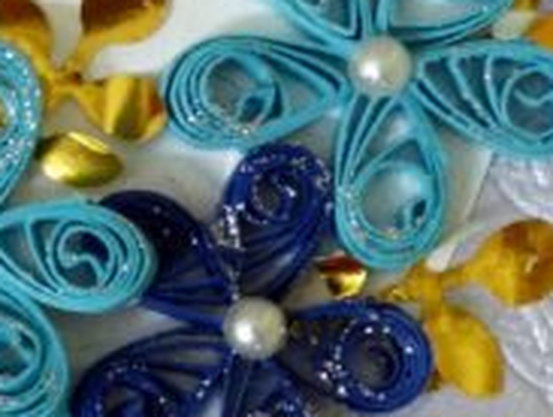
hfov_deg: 9.0
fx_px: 3457
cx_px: -224
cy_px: 323
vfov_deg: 6.9
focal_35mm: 216
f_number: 2.8
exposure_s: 1/10
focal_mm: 11.9
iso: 400
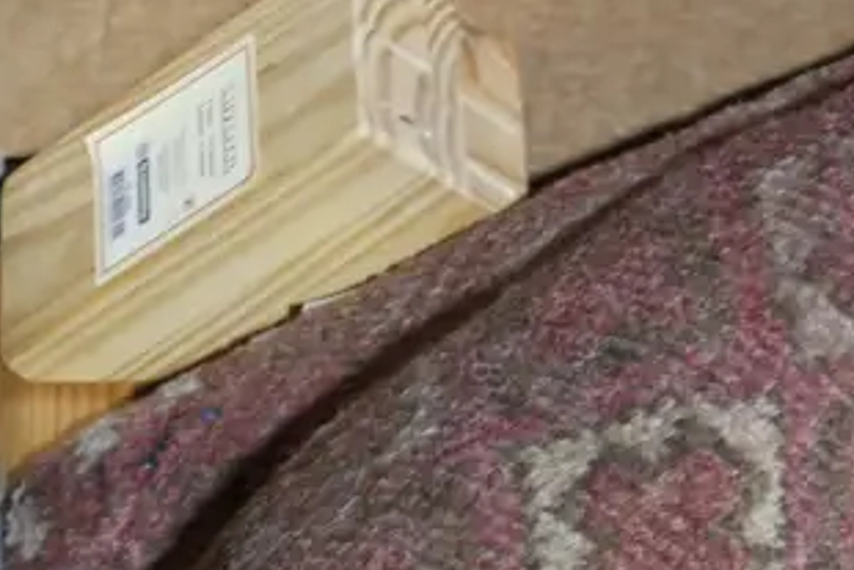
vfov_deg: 8.3
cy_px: 563
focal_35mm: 165
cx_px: 421
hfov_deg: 12.4
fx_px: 3916
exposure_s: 1/60
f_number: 5.2
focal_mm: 24
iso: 1250
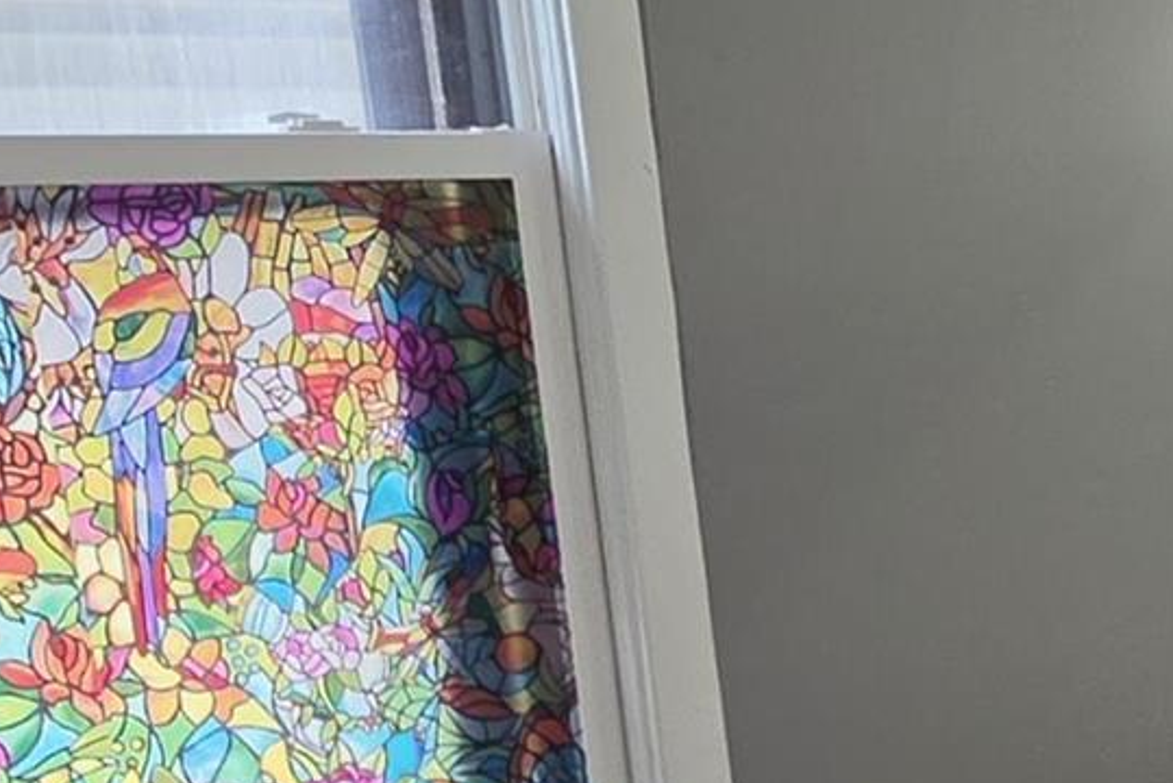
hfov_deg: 22.0
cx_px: 1741
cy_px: 953
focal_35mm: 77
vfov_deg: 16.9
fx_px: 2510
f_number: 1.9
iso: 100
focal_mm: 2.2
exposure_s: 1/120
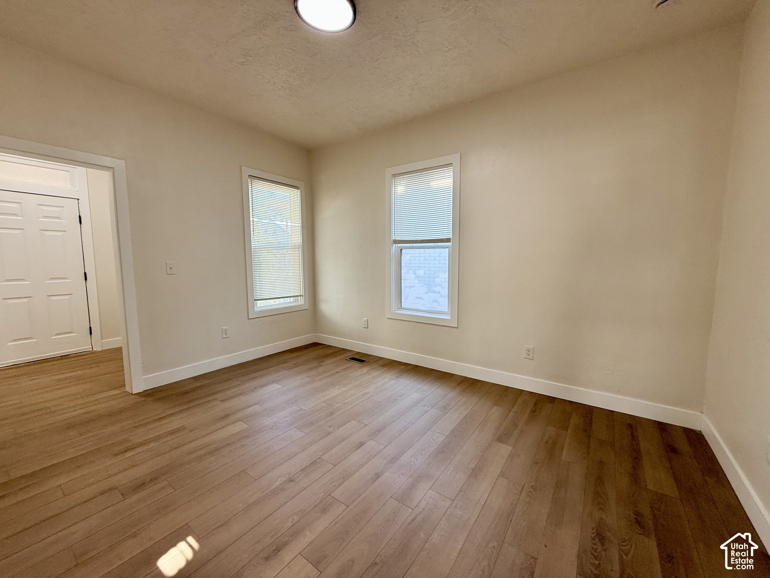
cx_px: 385
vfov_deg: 85.7
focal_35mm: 14
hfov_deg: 102.1
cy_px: 289
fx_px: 311
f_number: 2.2
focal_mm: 2.22
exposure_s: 1/120
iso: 100
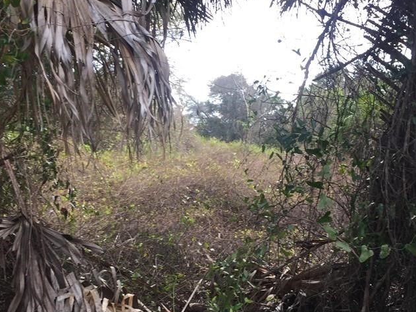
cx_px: 190
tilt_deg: +3.0
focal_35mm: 47
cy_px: 159
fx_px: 565
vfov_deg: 30.9
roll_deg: -2.9
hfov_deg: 40.4
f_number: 2.2
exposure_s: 1/120
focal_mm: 4.15
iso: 32
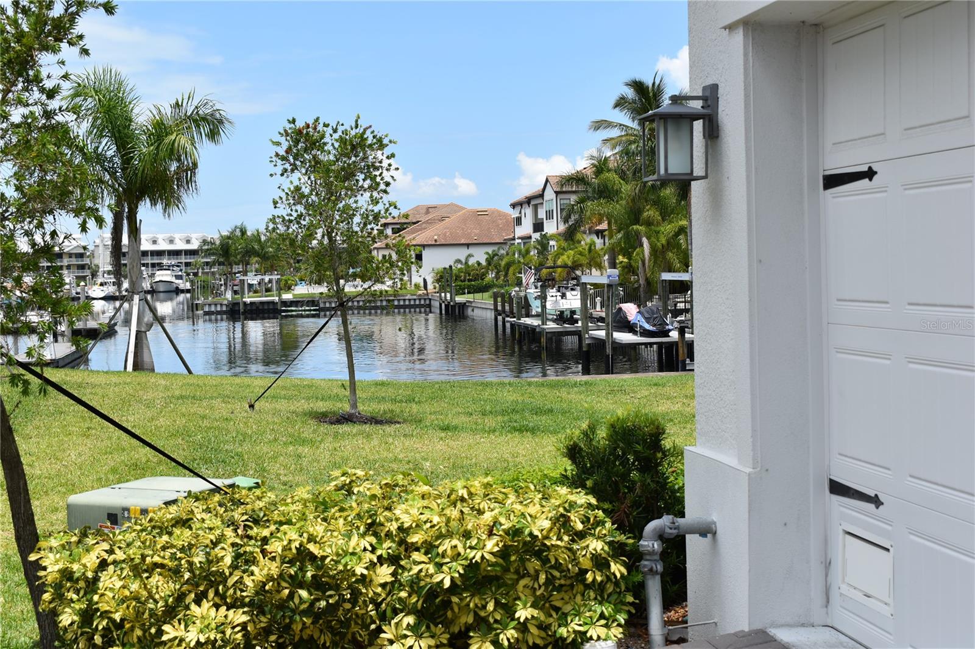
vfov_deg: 23.8
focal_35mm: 57
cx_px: 488
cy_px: 324
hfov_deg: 35.1
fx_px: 1543
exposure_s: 1/320
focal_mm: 38
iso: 100
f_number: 9
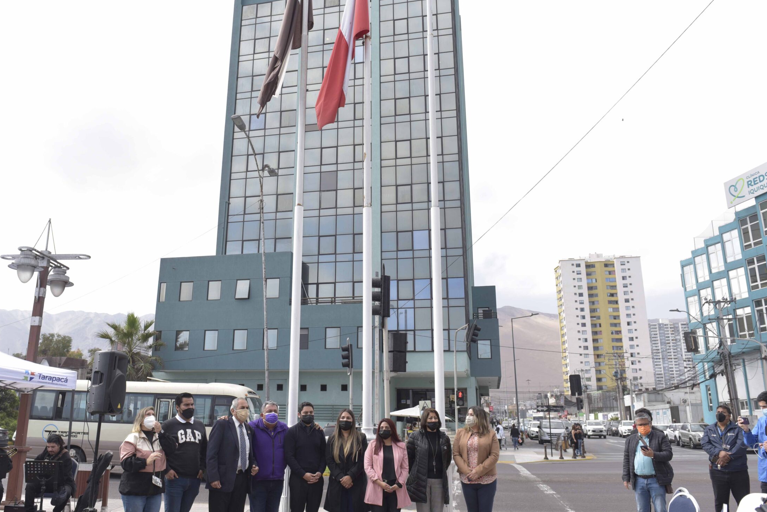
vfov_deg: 46.4
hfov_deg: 65.2
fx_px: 597
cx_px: 337
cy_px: 248
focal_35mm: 28
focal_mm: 24
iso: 200
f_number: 6.3
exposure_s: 1/320
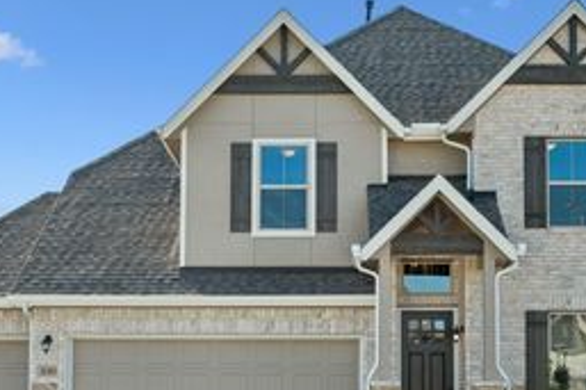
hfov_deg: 29.6
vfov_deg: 19.9
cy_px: 282
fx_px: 1106
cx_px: 335
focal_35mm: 68
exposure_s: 1/125
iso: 160
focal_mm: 35
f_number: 9
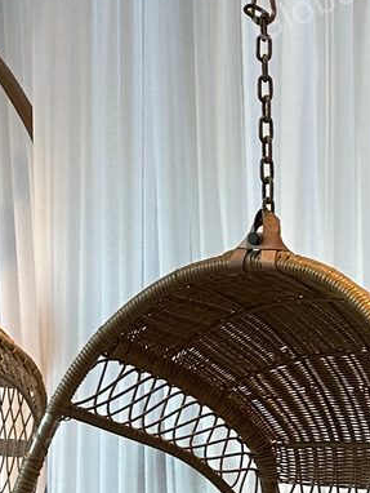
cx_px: 303
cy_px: 429
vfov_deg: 14.6
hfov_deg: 11.0
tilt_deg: -5.4
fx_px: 1908
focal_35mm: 134
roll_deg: +1.2
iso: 160
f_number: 1.78
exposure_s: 1/60
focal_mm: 6.86
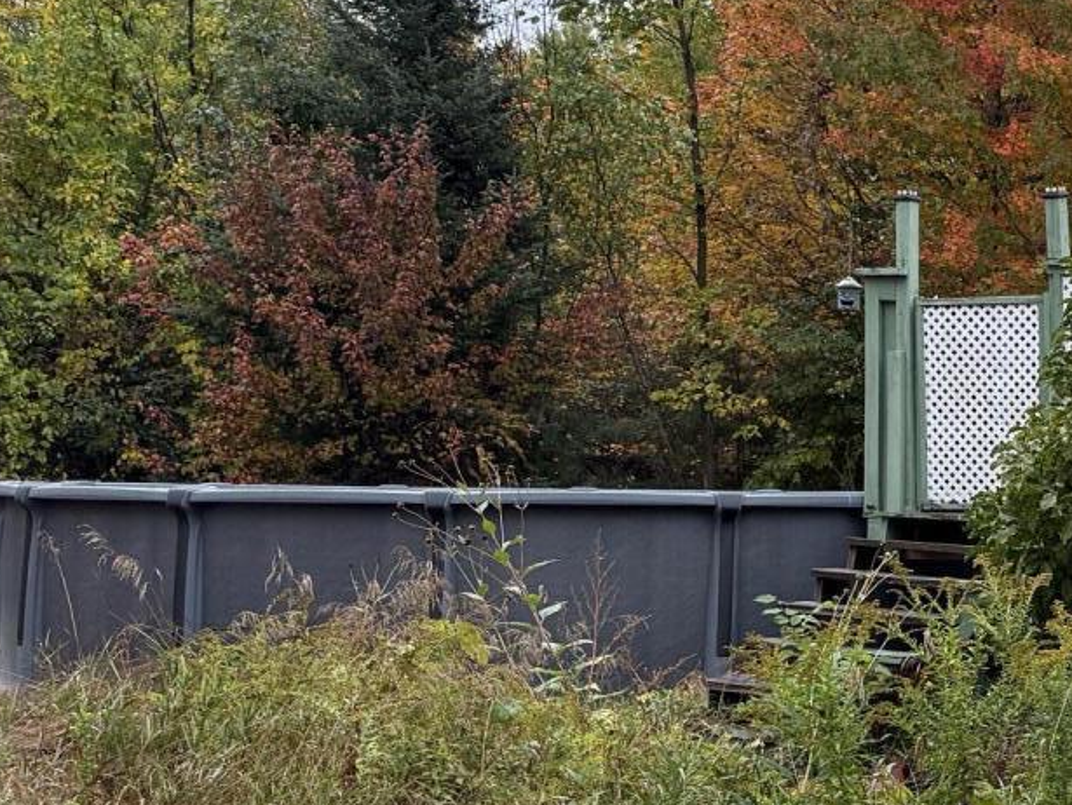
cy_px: 423
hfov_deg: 21.2
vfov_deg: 18.9
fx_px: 2417
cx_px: 1604
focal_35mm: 78
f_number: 1.78
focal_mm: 6.76
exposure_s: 1/1060
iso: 100
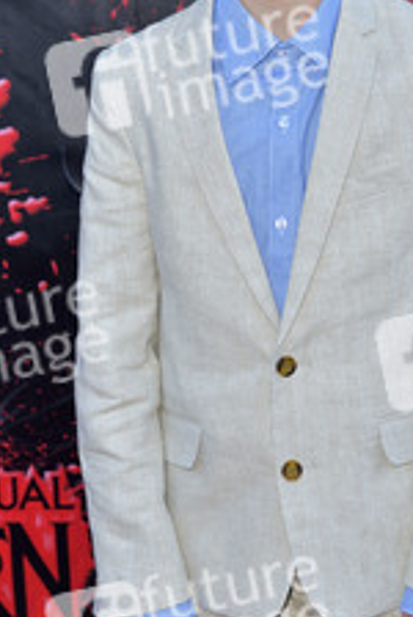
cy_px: 209
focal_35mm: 125
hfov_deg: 11.0
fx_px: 2144
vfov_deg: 16.3
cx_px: 268
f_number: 6.3
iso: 250
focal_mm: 70
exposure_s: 1/250
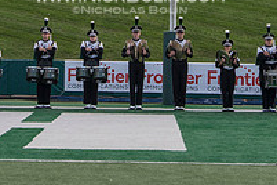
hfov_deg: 16.1
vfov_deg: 10.6
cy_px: -52
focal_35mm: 127
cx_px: 130
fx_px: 977
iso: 180
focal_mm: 44
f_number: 3.5
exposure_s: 1/1250
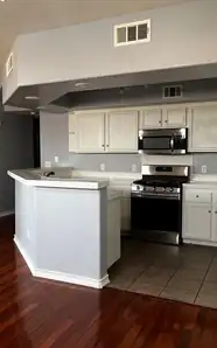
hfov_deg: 34.1
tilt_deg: -5.3
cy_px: 174
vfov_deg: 52.8
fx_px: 350
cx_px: 74
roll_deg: -0.6
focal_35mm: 37
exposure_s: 1/121
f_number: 1.5
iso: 125
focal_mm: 5.7
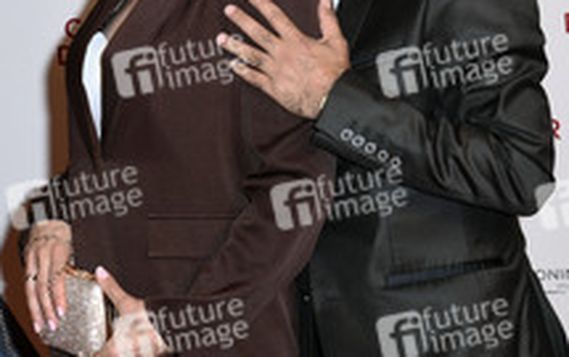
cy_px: 0
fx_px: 1988
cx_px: 110
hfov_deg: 16.2
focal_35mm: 128
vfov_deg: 10.2
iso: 500
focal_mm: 60
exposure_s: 1/200
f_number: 6.3
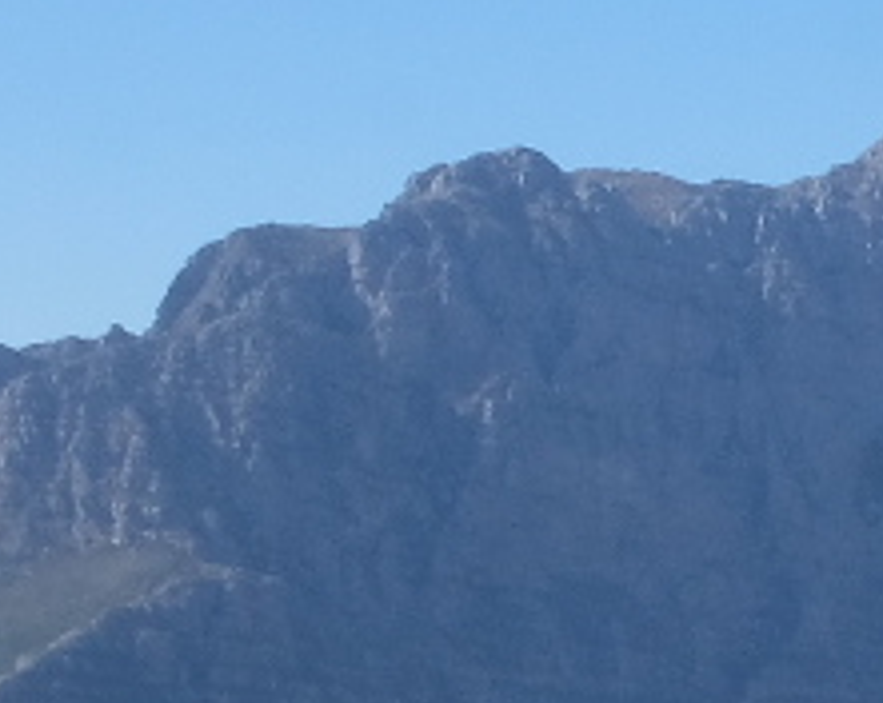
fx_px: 5322
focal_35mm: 204
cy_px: 1011
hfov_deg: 8.6
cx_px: 2142
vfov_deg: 7.4
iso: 800
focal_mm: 18
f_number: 20
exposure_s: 1/180
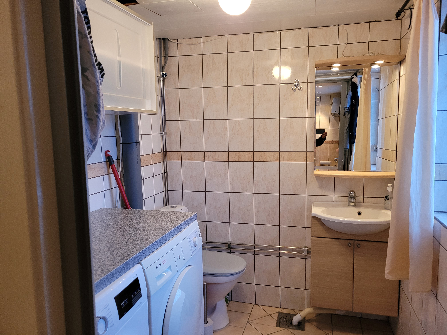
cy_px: 168
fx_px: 336
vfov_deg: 53.1
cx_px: 224
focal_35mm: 26
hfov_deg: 67.3
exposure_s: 1/50
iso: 320
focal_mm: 5.4
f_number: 1.8
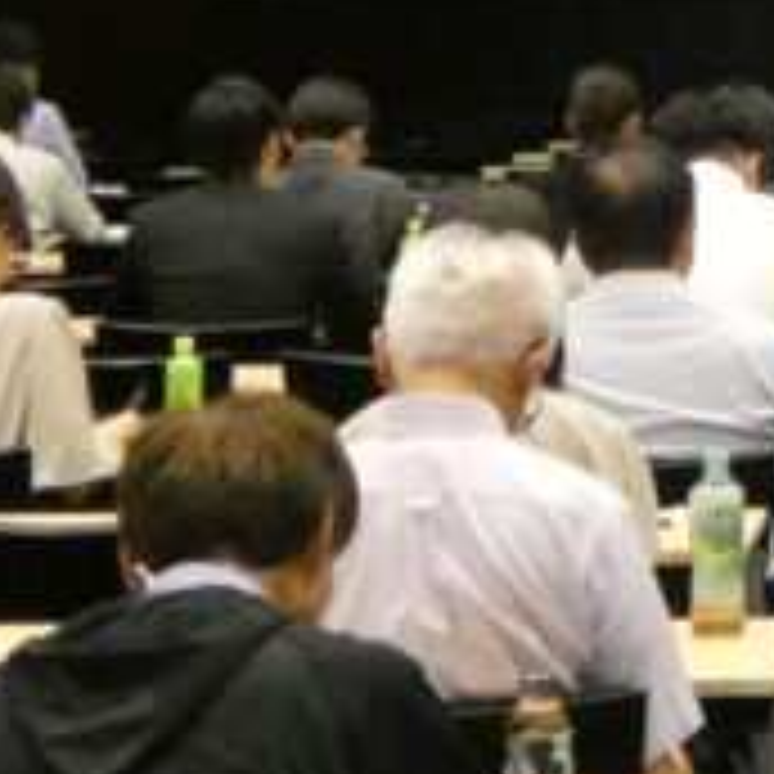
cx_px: 1053
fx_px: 4300
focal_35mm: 170
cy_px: -166
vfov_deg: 10.1
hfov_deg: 10.0
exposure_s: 1/80
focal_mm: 7.8
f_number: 3.7
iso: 1600
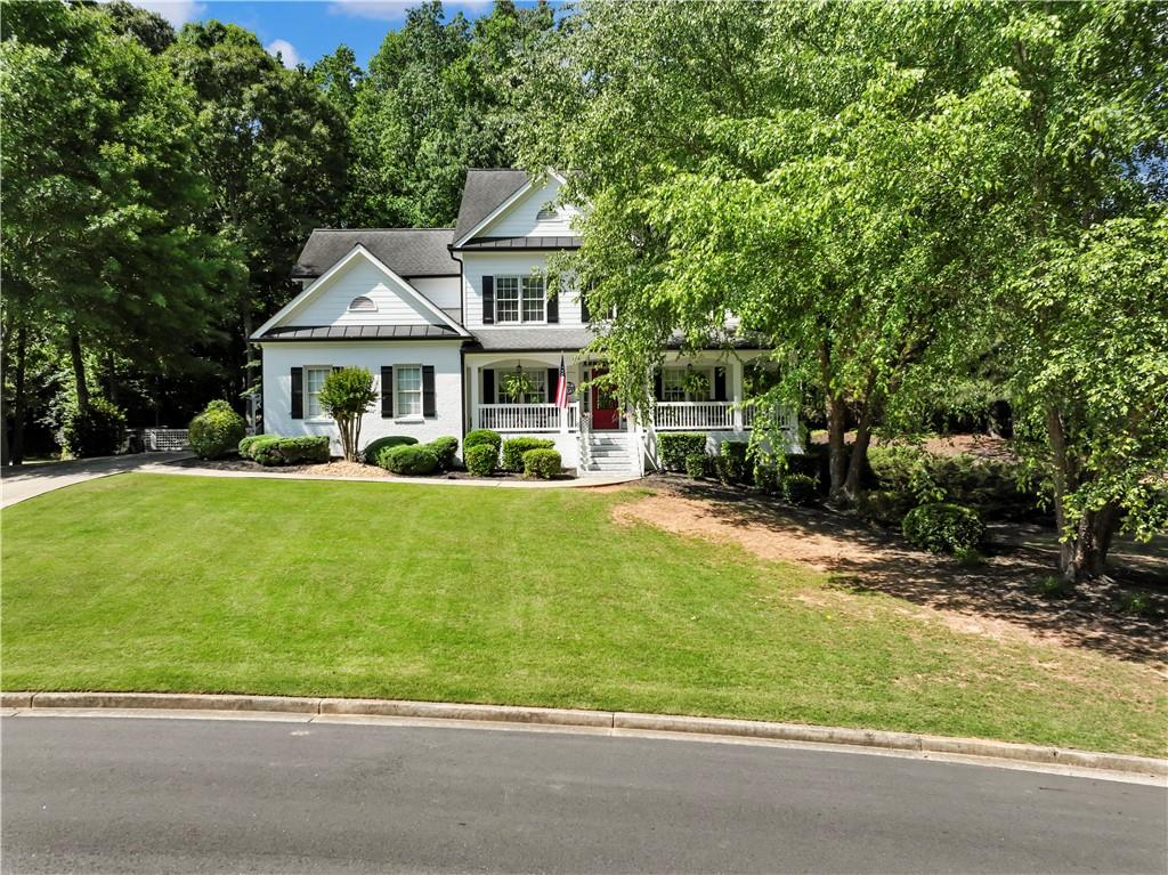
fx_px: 809
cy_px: 438
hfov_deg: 71.6
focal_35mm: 24
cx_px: 584
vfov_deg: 56.8
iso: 200
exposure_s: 1/2500
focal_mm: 12.29
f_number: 4
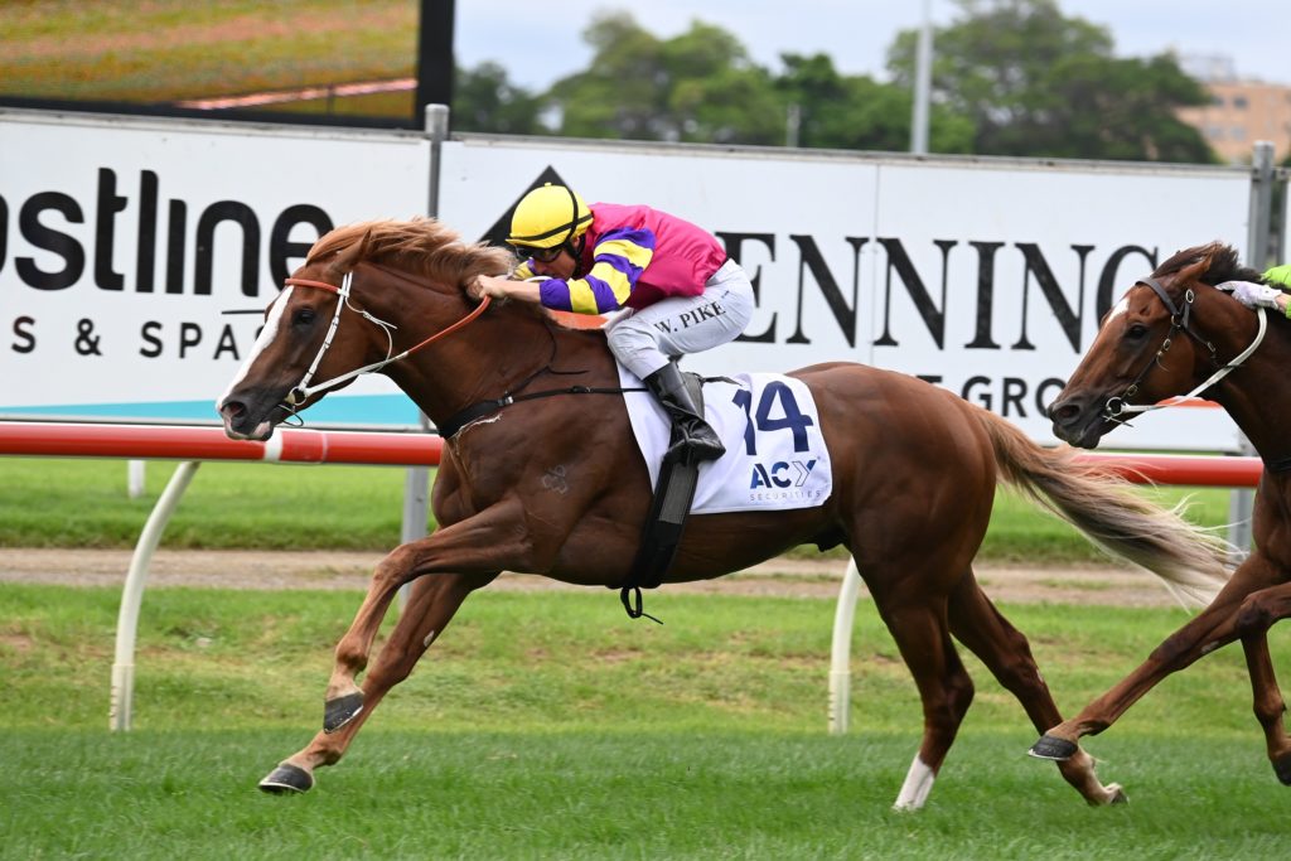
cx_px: 646
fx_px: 8249
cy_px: 430
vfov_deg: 6.0
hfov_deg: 8.9
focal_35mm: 230
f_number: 5.3
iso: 900
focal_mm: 230
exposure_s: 1/1250
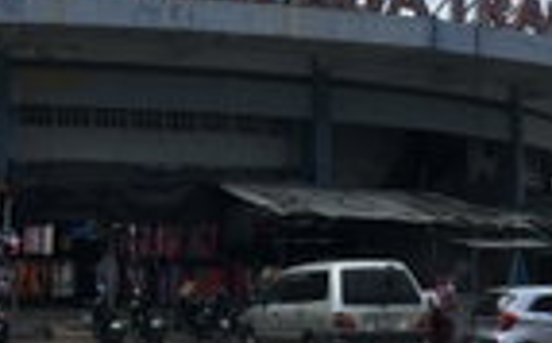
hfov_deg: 23.5
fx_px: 1292
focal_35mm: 86
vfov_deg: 15.1
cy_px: 181
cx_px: 66
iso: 25
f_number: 2.2
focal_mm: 4.15
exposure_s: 1/3663
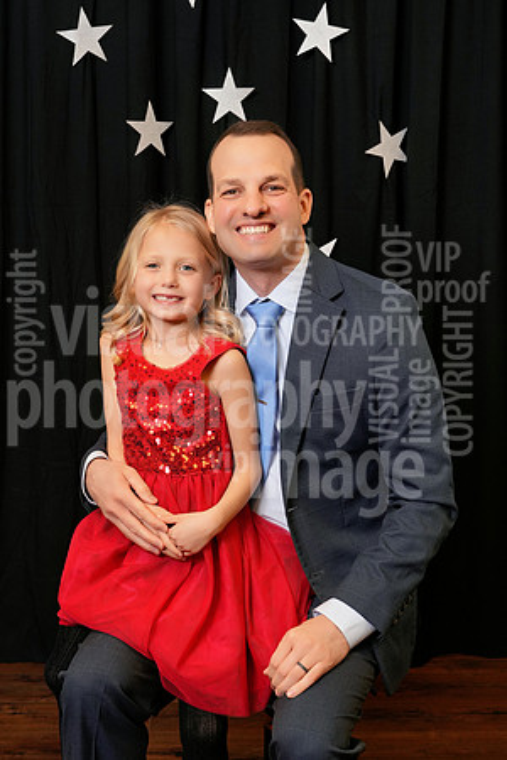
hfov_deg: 23.8
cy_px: 380
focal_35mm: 57
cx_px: 254
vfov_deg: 35.1
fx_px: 1204
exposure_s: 1/80
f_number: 8
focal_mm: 38
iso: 800
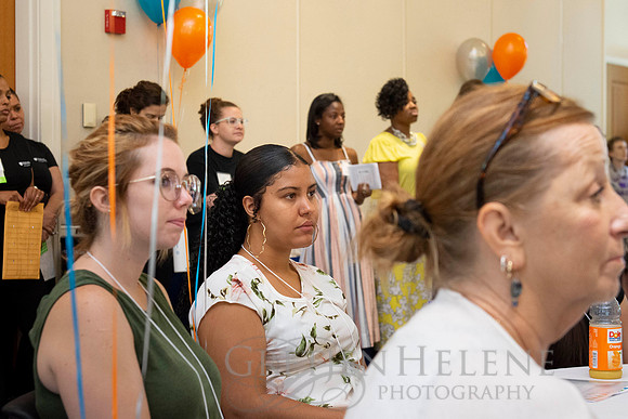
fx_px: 1265
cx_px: 301
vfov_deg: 18.8
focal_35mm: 73
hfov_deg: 27.9
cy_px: 210
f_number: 5
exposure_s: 1/125
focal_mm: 45
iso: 2000
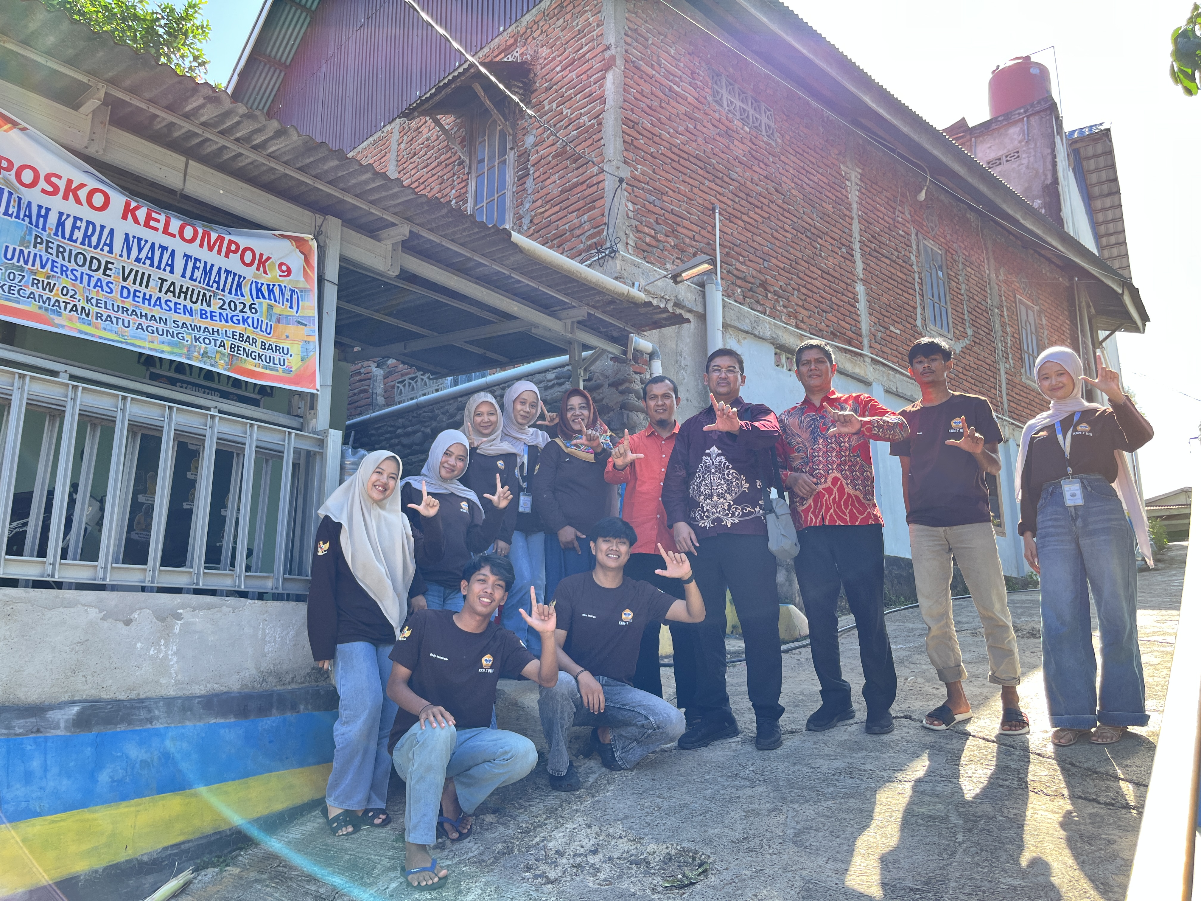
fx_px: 902
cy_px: 450
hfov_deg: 67.3
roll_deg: +0.2
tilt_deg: +14.9
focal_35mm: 26
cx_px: 600
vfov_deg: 53.1
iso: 50
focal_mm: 5.1
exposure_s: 1/345
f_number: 1.6
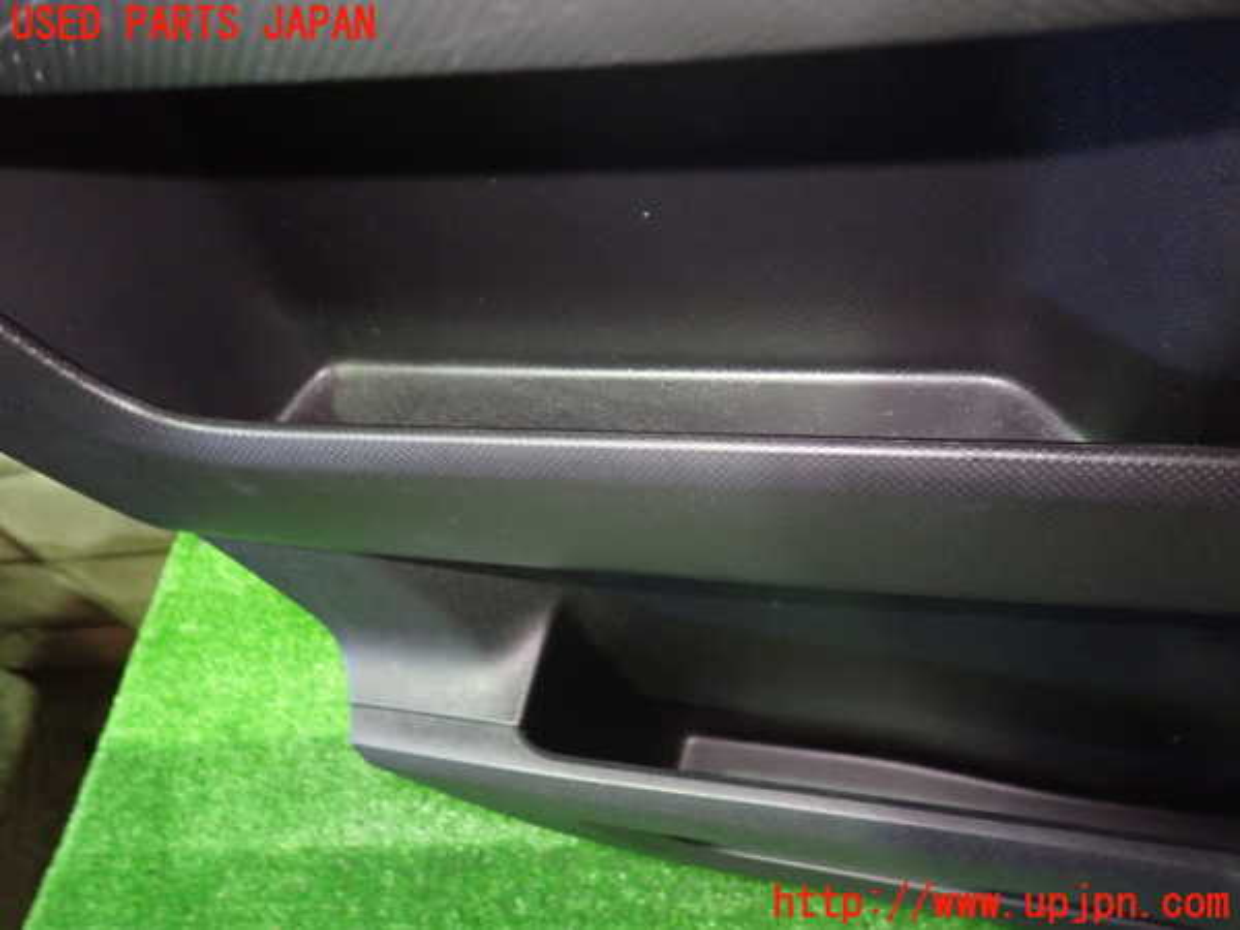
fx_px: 896
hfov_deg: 69.4
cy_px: 465
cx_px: 620
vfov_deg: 54.9
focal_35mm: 25
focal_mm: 4.5
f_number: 2
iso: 800
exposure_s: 1/15
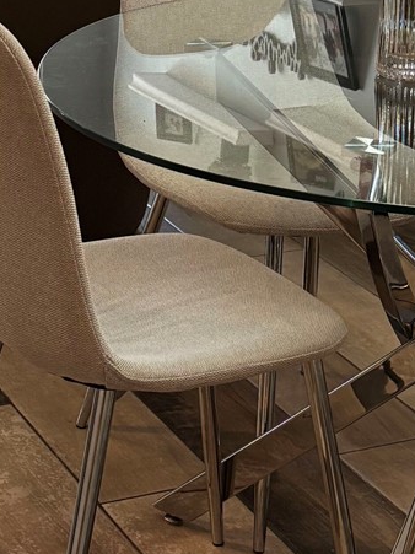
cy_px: -32
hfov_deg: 12.5
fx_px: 1887
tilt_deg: -12.4
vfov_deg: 16.3
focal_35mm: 118
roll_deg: -1.7
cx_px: 176
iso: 125
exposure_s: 1/120
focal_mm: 5.96
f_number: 1.6
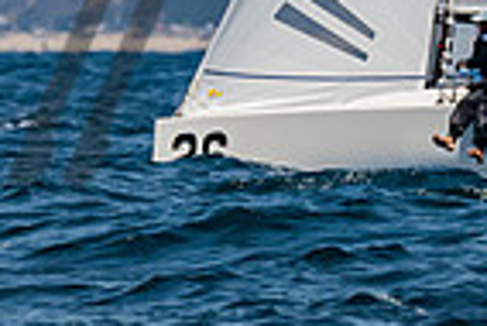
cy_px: -195
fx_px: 22966
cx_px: -392
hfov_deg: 1.2
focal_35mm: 1696
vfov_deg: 0.8
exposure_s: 1/2000
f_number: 6.3
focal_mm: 290
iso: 400
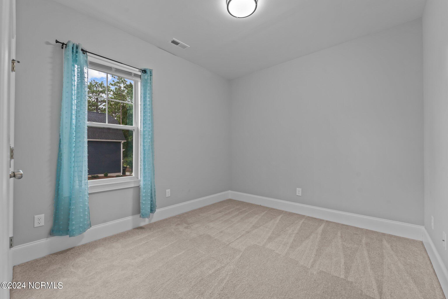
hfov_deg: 104.3
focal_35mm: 14
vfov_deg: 81.2
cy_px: 150
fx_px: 174
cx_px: 224
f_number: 8
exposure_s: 1/2.5
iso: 400
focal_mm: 14
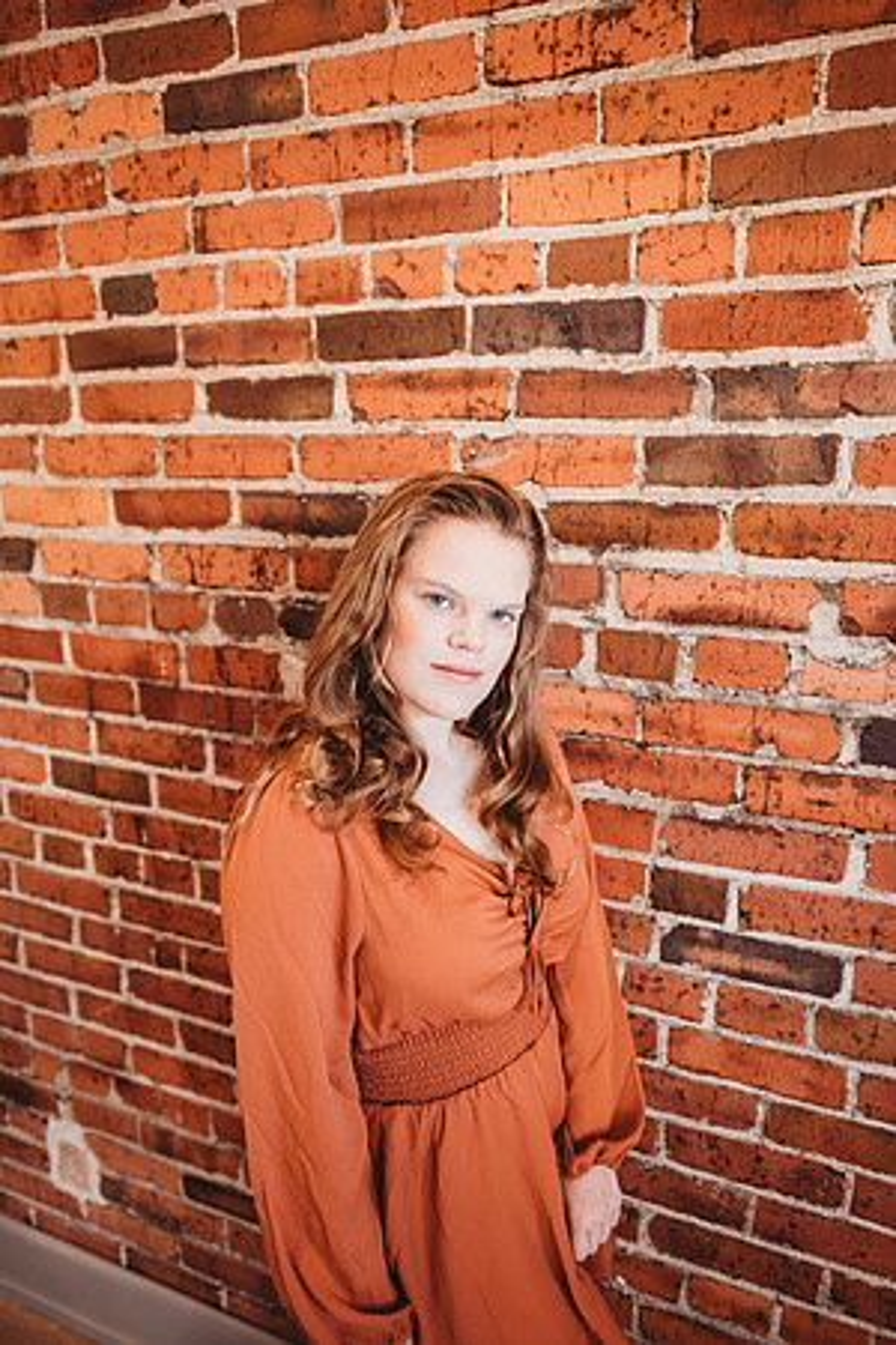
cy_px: 672
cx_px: 448
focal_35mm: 24
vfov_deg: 73.7
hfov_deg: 53.1
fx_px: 896
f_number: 2.2
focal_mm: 24
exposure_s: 1/160
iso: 500
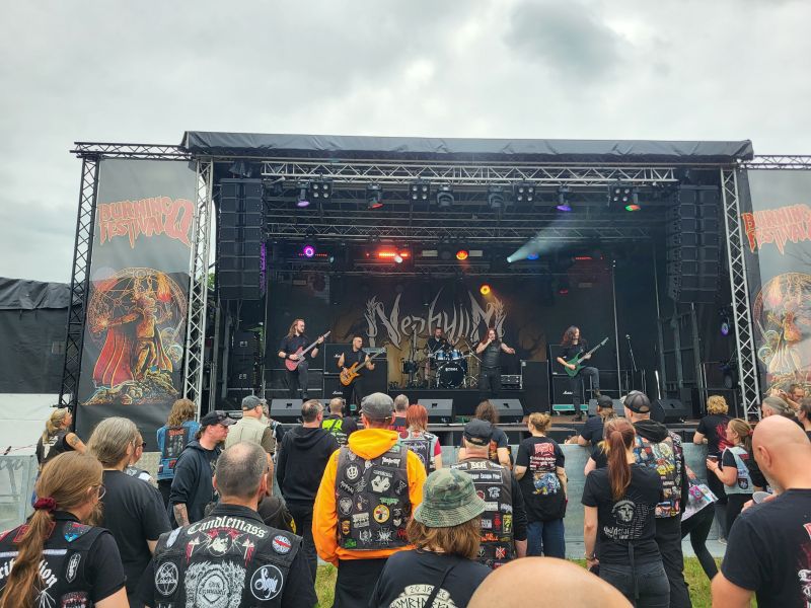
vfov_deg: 53.1
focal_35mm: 26
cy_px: 304
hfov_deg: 67.3
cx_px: 406
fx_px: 609
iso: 40
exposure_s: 1/1005
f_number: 1.8
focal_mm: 5.4
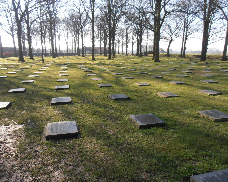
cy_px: 90
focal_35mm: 26
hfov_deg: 66.0
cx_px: 106
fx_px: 175
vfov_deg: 54.9
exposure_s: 1/400
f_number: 3
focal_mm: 4.2
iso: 80
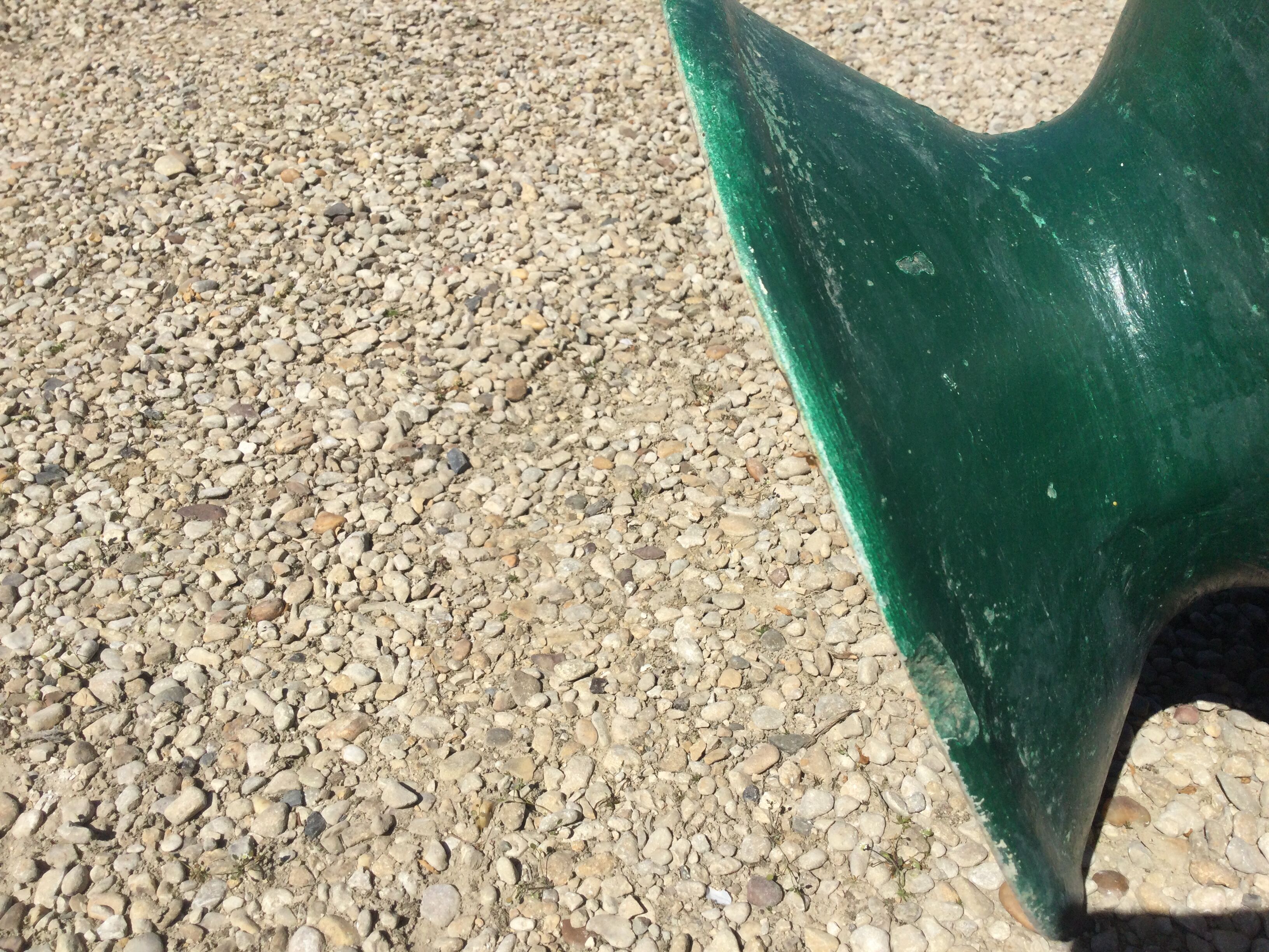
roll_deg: -1.1
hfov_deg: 58.4
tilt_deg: -38.2
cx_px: 634
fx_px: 1136
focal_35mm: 31
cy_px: 476
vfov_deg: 45.4
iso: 25
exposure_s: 1/2203
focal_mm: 3.3
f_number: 2.4
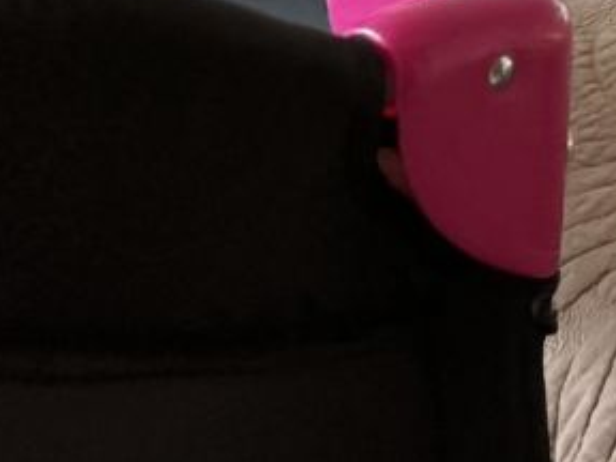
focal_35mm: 341
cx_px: -391
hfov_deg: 5.7
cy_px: -642
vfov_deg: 4.3
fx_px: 6068
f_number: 1.78
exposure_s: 1/60
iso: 160
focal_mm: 6.86
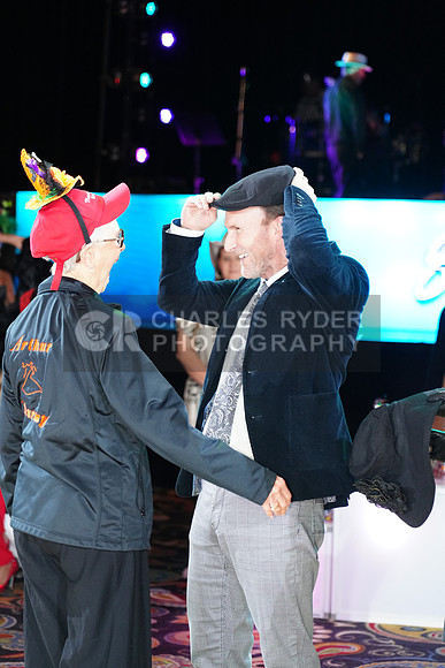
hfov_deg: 13.0
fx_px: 1946
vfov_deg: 19.5
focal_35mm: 105
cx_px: 222
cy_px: 334
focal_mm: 105
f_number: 4
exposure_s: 1/250
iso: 2500
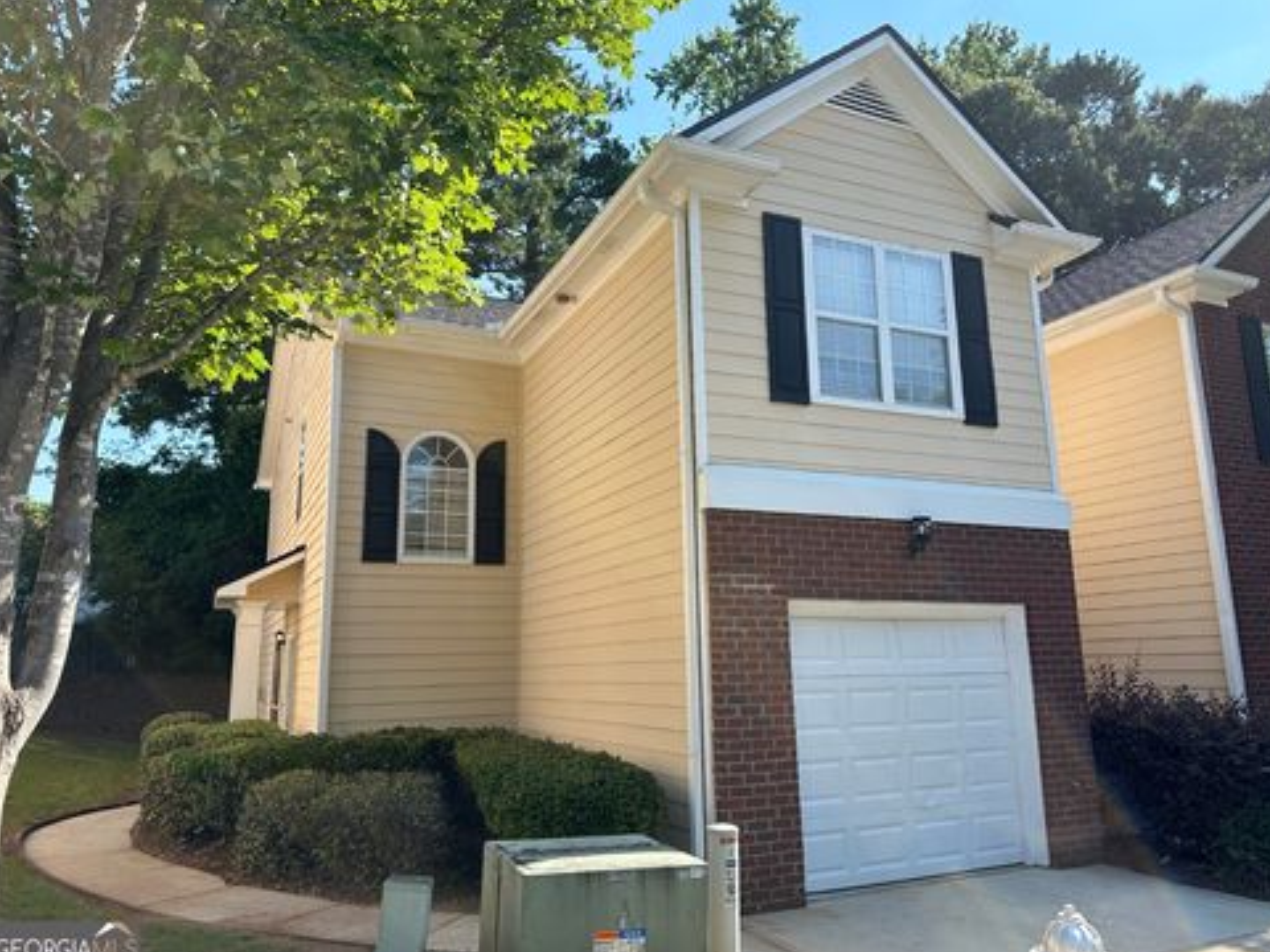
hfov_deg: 69.4
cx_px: 654
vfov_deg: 54.9
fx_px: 917
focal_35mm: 25
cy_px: 475
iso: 80
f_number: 1.78
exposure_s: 1/1779
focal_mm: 6.86
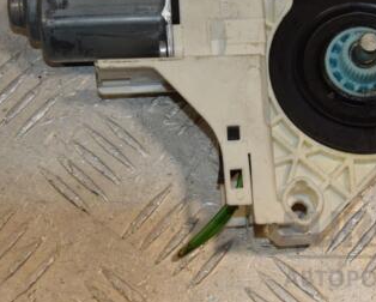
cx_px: 261
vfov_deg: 12.7
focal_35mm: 121
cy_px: 70
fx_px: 1347
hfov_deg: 15.8
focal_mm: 45
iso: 800
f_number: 13
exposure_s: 1/200
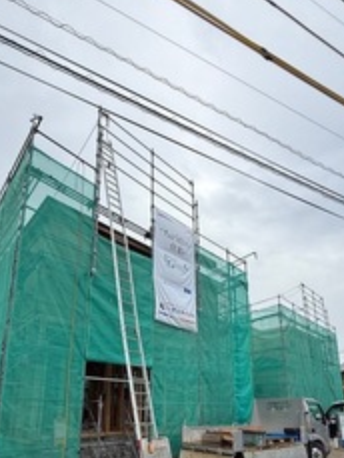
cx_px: 180
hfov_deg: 61.1
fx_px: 291
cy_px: 350
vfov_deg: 70.6
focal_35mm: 22
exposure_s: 1/1656
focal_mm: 2.22
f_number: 2.2
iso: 50
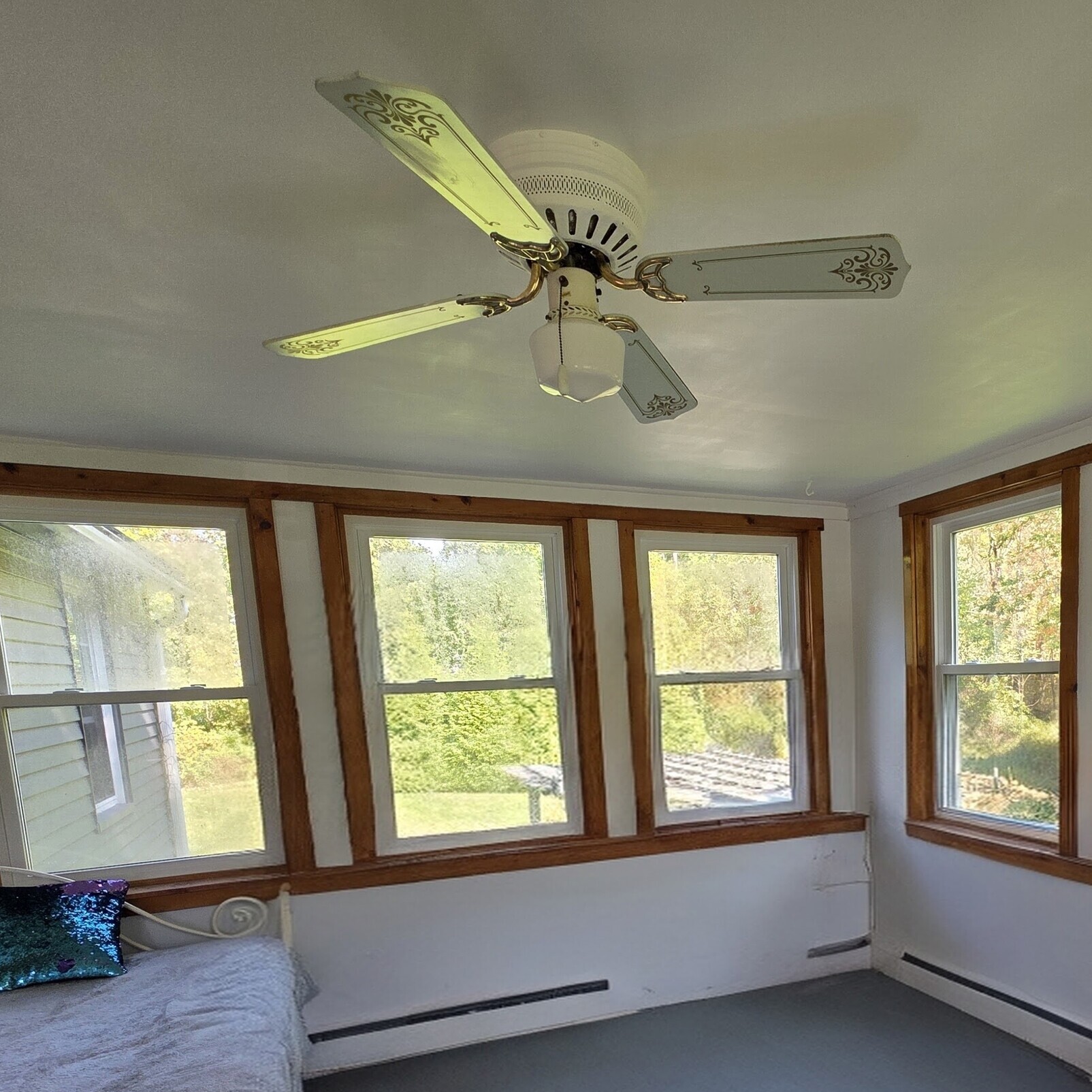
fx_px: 785
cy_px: 783
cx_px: 806
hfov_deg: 65.8
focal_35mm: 22
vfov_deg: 66.4
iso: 64
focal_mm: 2.2
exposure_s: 1/120
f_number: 1.9
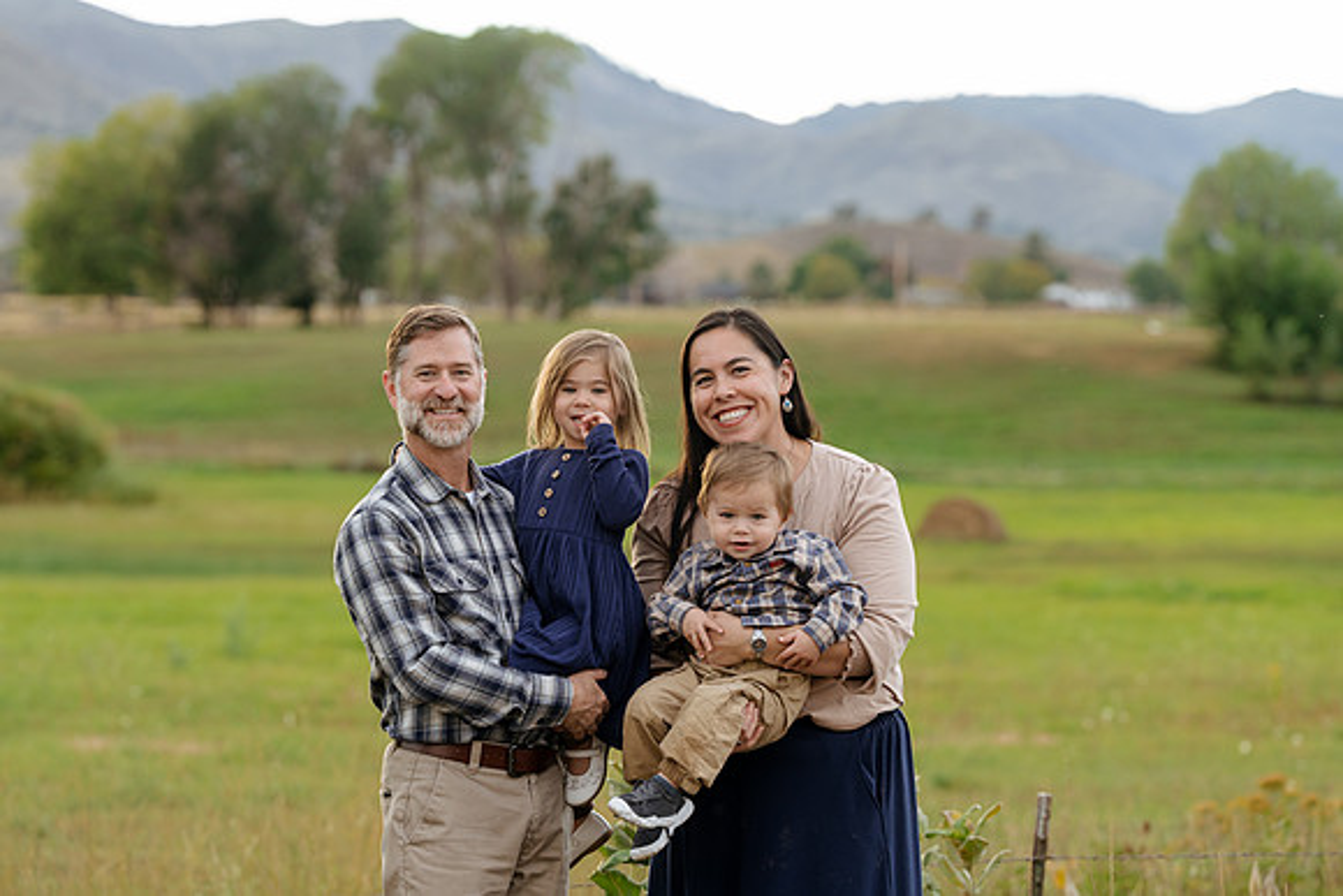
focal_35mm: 158
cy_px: 448
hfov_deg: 13.0
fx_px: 5895
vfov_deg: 8.7
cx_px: 672
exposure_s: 1/200
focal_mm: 158
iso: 640
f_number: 5.6
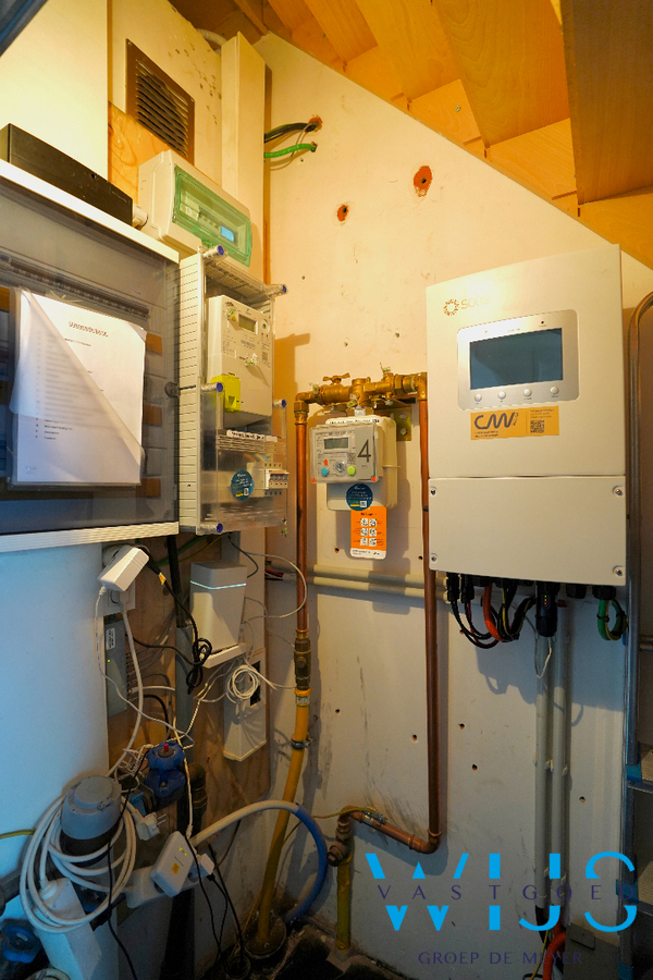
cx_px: 326
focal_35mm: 16
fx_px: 435
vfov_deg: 96.7
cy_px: 490
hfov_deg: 73.7
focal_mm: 16
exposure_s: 1/160
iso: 2500
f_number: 2.8
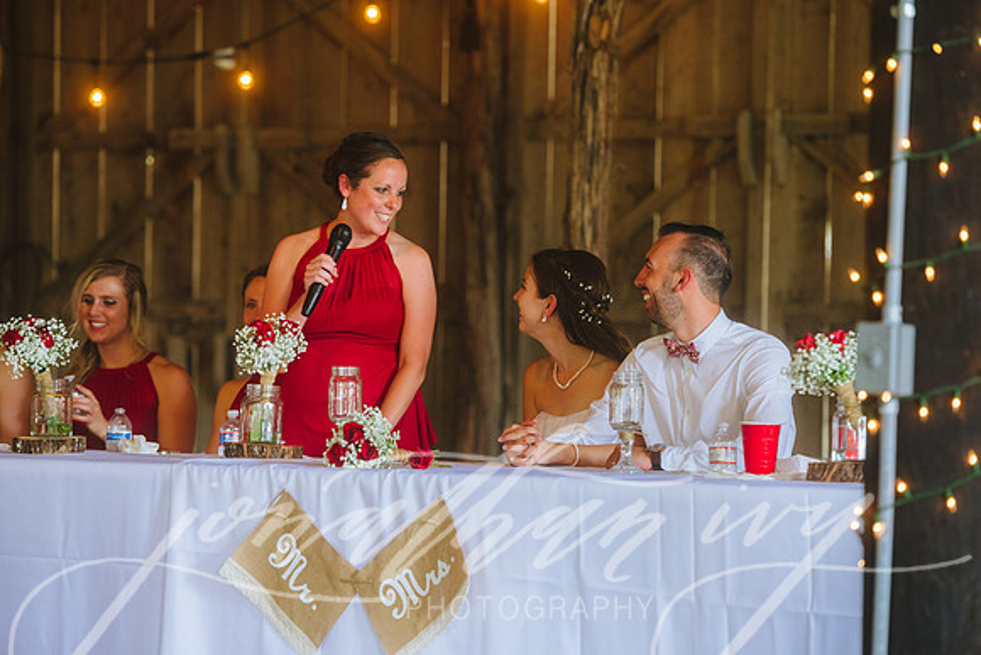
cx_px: 490
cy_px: 328
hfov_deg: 13.2
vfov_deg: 8.9
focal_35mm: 155
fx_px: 4225
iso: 500
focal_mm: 155
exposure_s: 1/100
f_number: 2.8
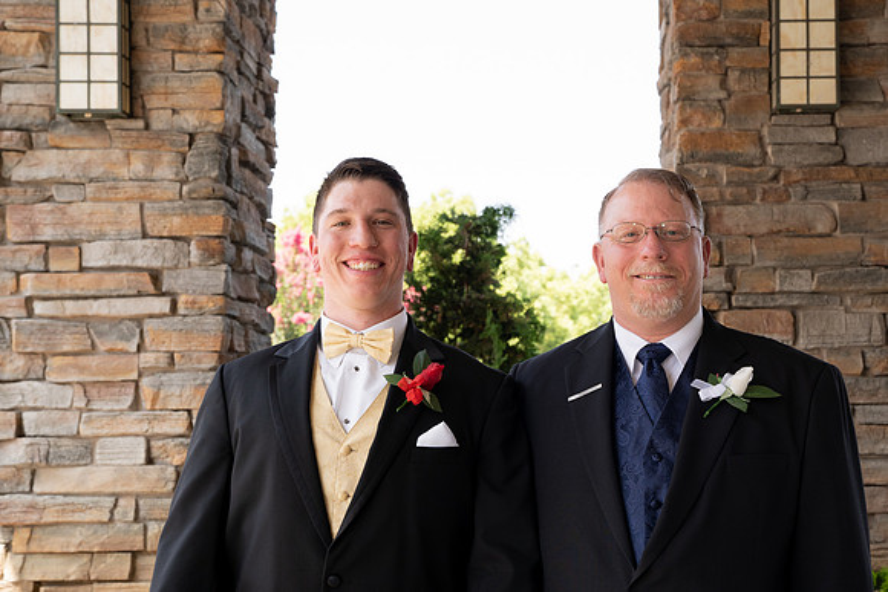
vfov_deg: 23.9
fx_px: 1400
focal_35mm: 57
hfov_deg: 35.0
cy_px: 307
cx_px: 565
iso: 400
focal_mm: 44
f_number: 6.3
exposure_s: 1/160
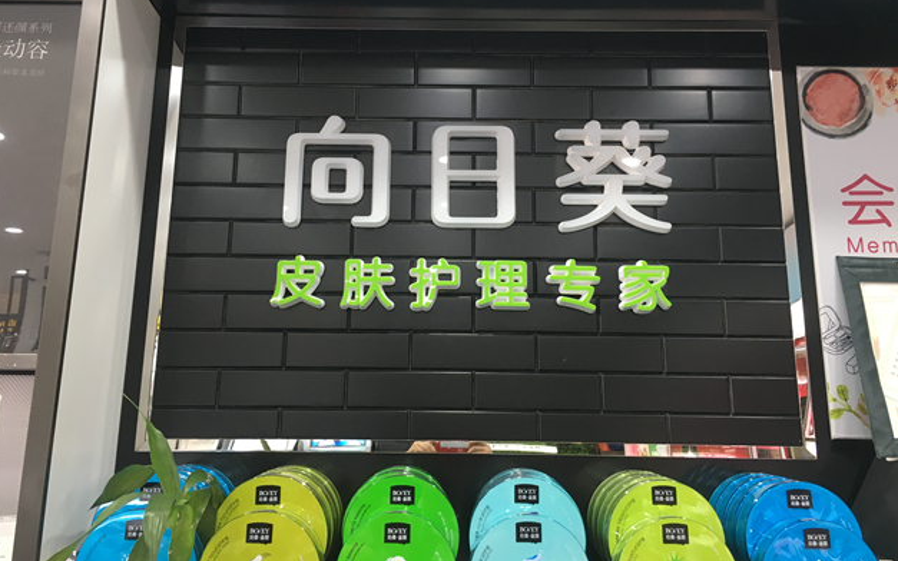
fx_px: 759
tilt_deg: +12.9
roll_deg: -0.8
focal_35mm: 31
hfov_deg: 61.2
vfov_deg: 40.5
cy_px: 229
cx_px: 447
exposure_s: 1/33
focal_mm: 4.15
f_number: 2.2
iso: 80
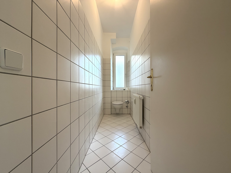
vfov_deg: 85.7
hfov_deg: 102.1
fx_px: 93
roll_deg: -0.3
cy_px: 86
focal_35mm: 14
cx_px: 116
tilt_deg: +0.3
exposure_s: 1/121
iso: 160
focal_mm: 2.22
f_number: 2.2
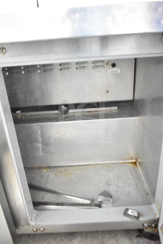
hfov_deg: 43.6
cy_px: 122
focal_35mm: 30
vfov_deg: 61.9
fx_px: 204
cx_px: 82
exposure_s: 1/30
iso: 3200
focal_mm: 20
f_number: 3.5
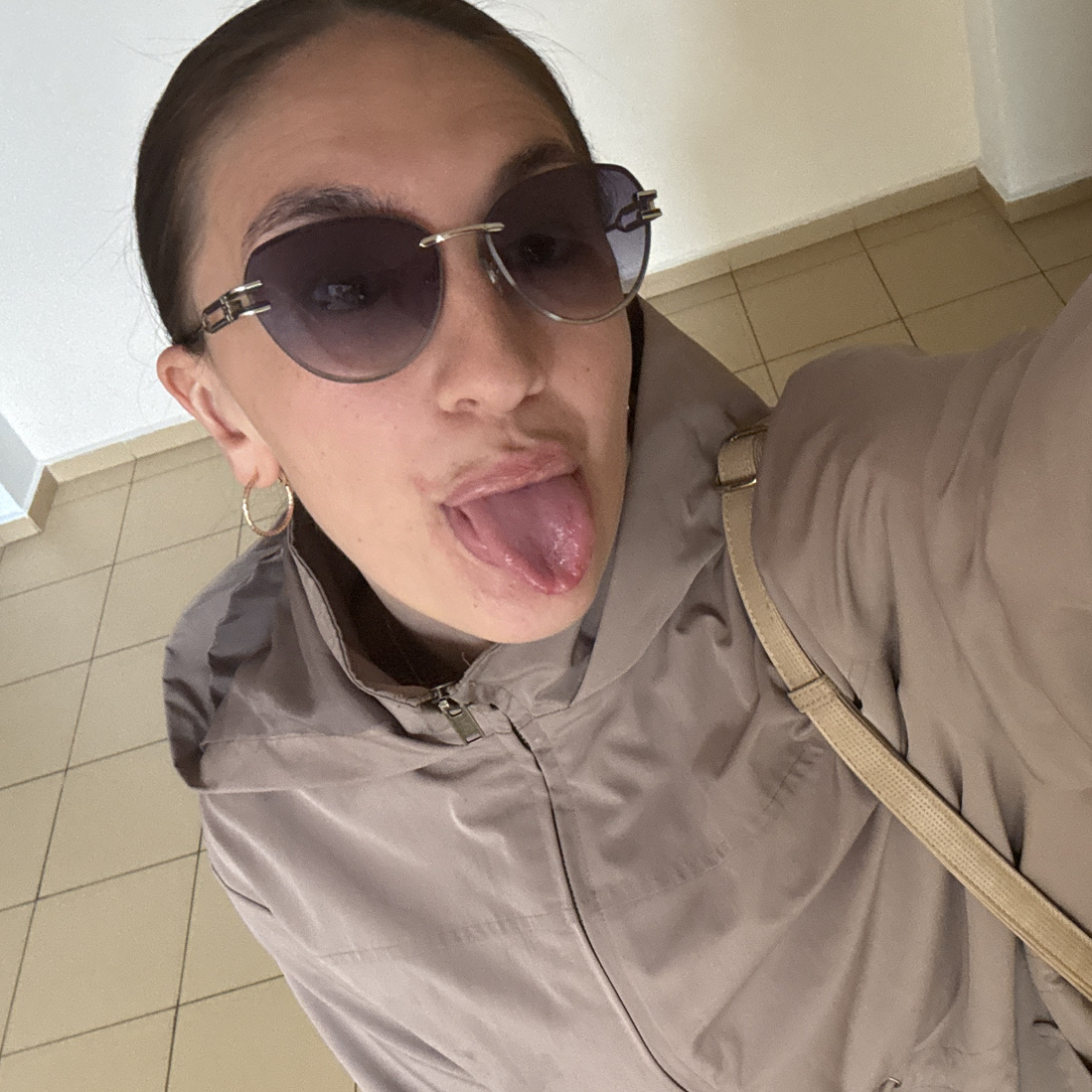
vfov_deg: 44.8
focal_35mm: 37
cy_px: 621
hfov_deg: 44.8
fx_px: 1321
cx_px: 638
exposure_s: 1/48
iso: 320
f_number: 1.9
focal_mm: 2.69
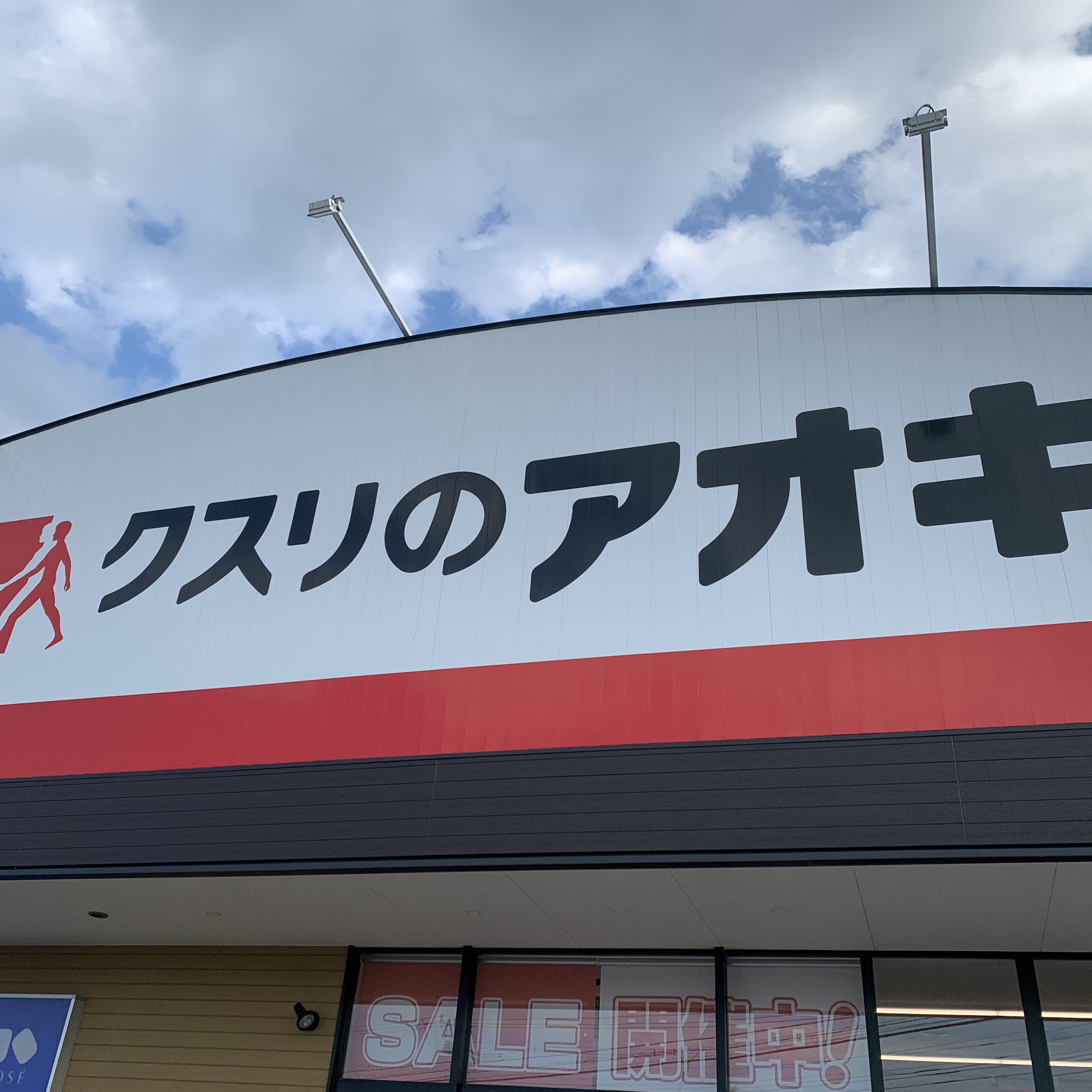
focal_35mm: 31
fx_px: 1106
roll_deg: -6.1
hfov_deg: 52.5
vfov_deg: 52.5
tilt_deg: +33.8
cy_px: 543
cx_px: 504
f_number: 1.8
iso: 25
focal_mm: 4.25
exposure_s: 1/1387
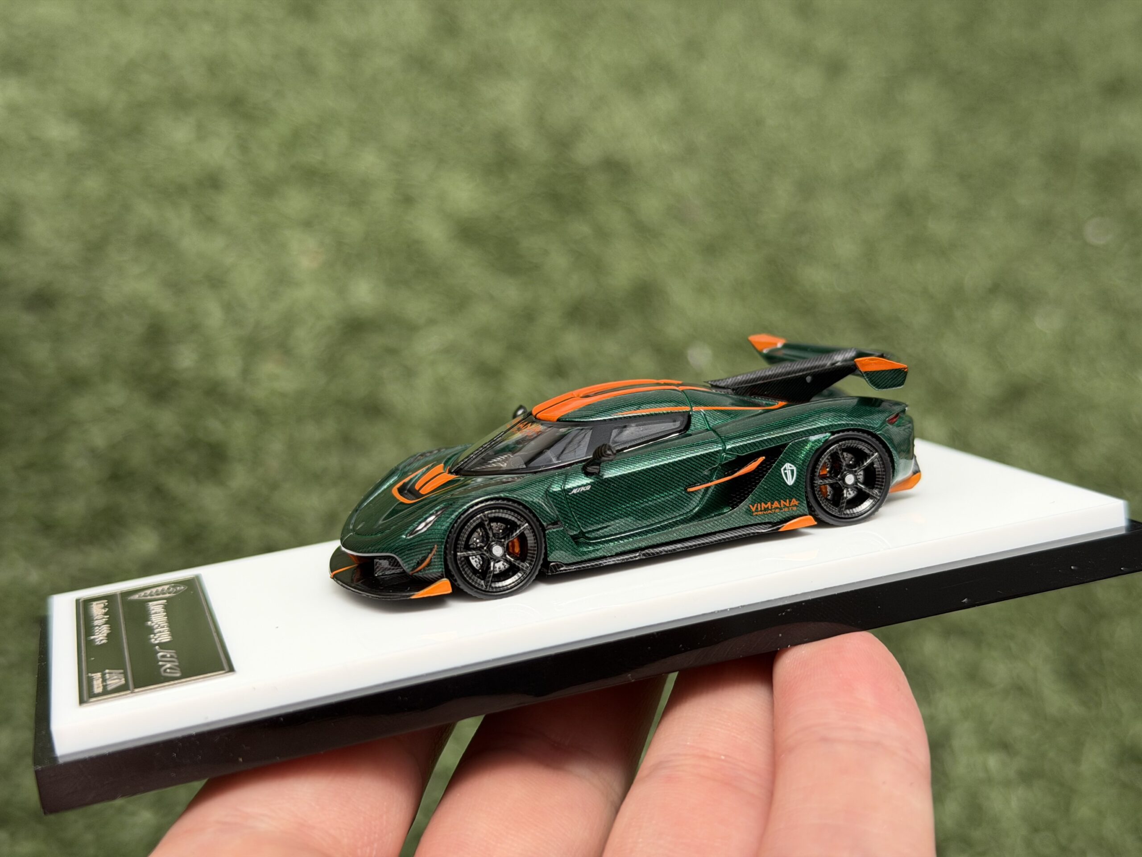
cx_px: 571
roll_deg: -12.8
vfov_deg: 30.3
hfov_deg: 39.7
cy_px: 428
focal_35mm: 48
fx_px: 1584
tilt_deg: -33.9
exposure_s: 1/1715
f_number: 1.78
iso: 64
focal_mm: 6.76
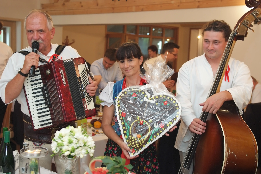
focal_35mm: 51
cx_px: 130
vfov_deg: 26.5
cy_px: 87
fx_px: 370
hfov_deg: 38.8
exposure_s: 1/60
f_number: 2.8
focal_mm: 34
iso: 500
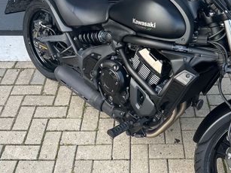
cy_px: 43
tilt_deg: -31.0
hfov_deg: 37.9
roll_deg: -0.6
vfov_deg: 28.6
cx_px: 150
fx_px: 334
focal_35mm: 50
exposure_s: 1/473
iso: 80
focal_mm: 6.86
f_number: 1.78
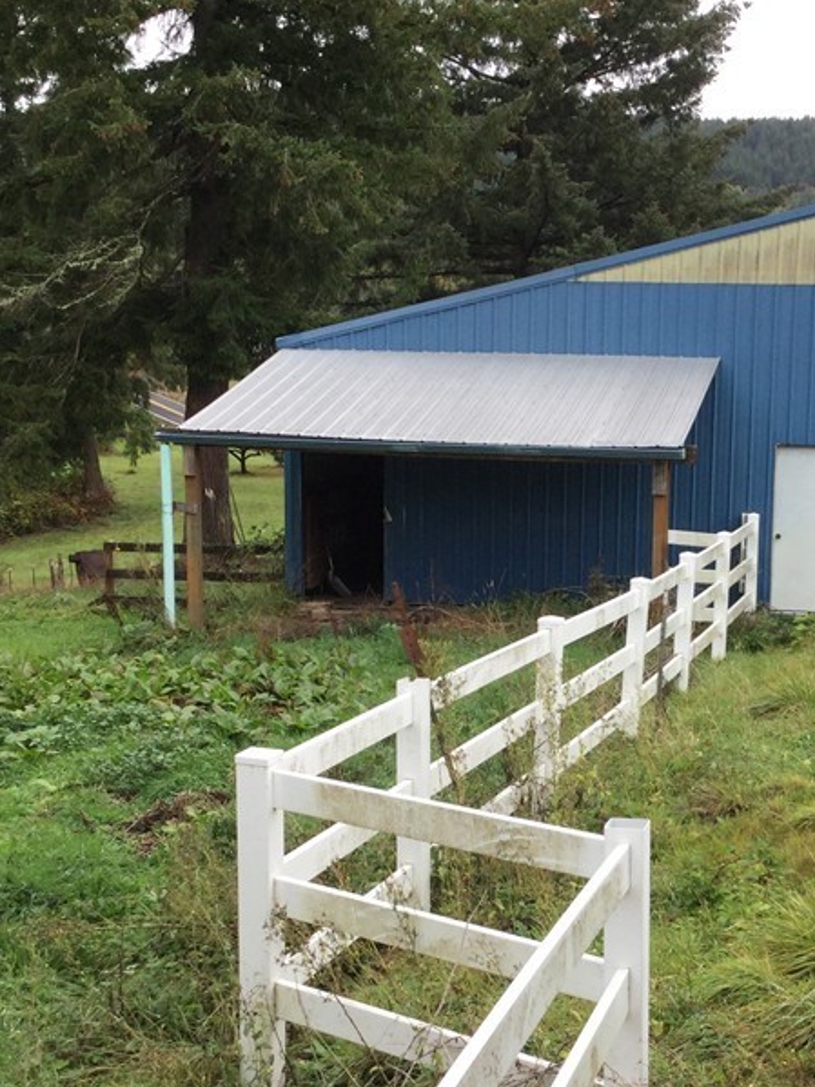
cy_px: 661
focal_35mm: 53
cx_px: 595
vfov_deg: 36.0
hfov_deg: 27.2
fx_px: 1664
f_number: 2.4
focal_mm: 3.3
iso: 25
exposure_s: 1/558
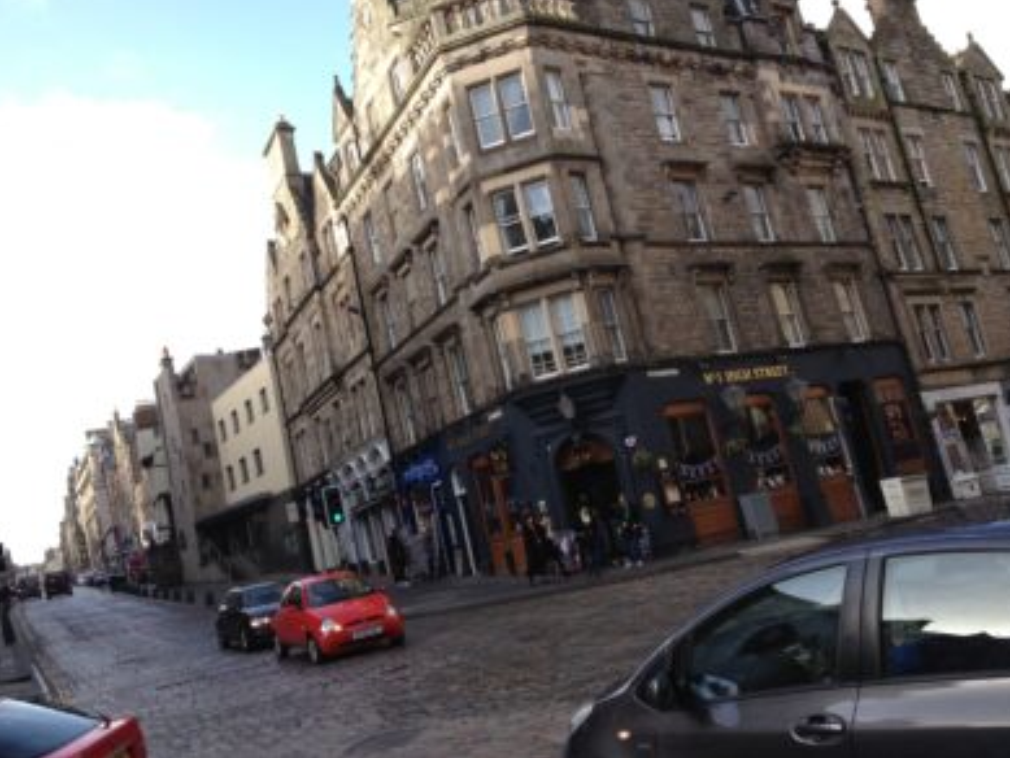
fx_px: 1051
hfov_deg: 51.3
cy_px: 371
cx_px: 509
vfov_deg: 39.7
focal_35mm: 36
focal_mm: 4.28
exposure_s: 1/400
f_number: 2.4
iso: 50
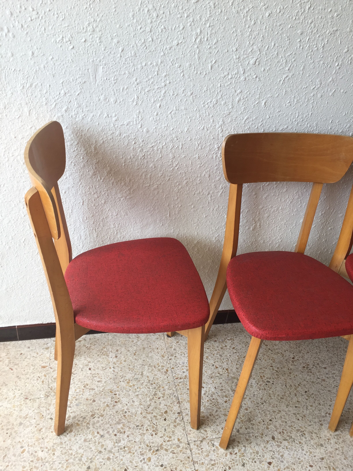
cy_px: 236
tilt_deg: -32.5
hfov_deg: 48.2
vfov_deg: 61.7
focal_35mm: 29
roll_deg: -7.0
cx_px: 176
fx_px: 394
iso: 32
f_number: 2.2
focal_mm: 4.15
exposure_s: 1/50
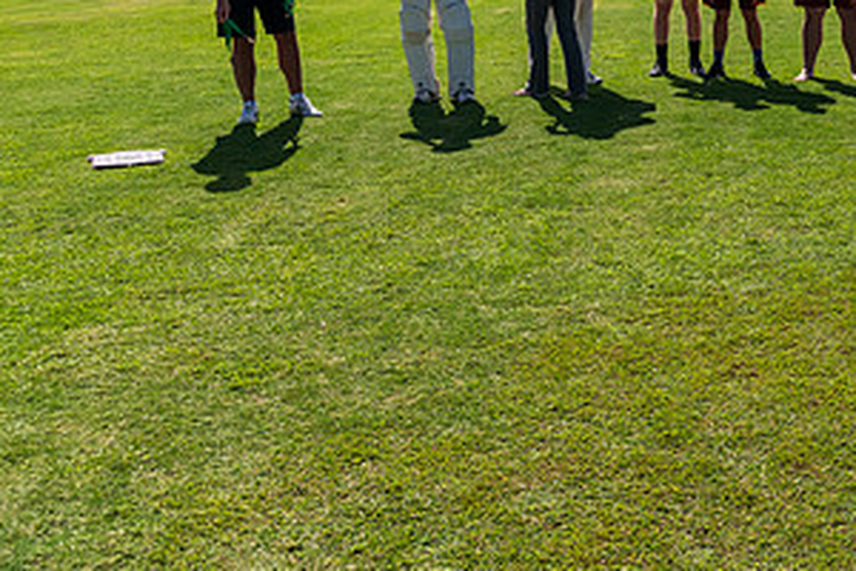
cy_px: 21
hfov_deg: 32.3
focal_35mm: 58
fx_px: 1379
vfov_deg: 22.6
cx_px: 816
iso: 400
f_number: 6.3
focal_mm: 30
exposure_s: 1/3200
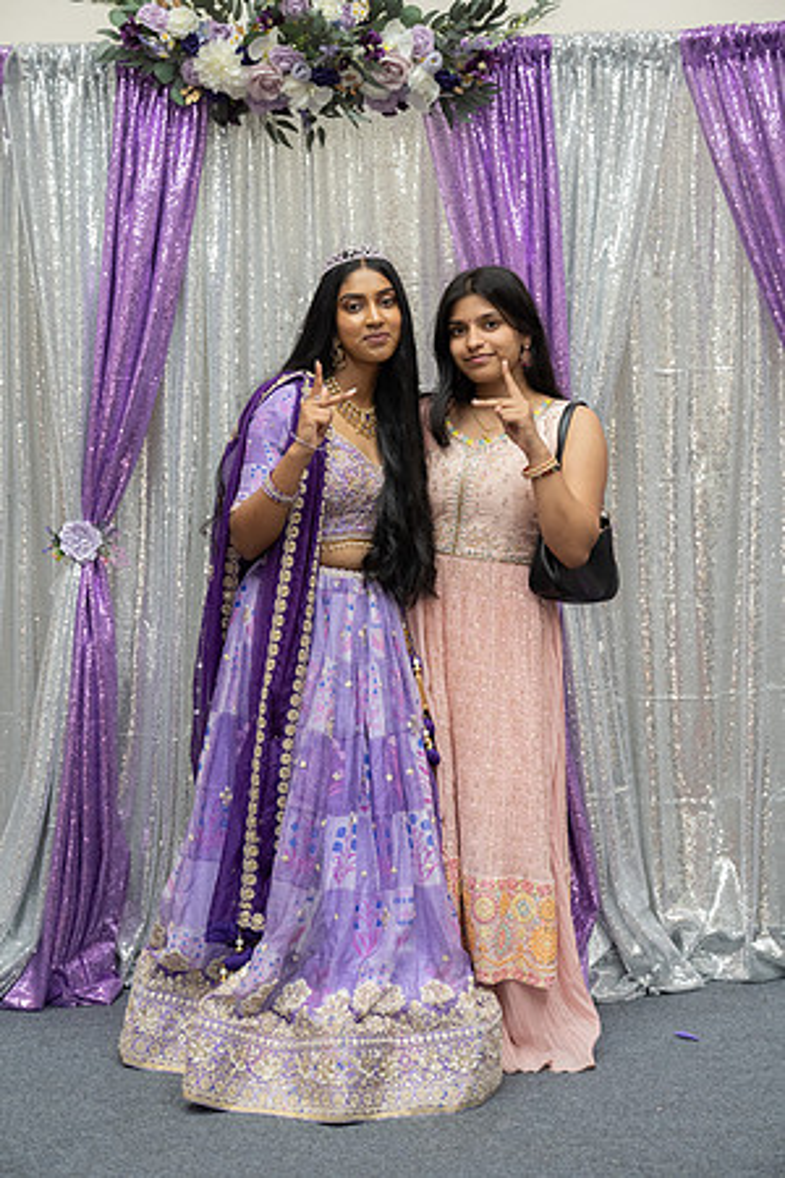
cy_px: 589
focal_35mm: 58
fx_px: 1897
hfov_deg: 23.4
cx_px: 392
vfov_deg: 34.5
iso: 1000
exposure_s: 1/160
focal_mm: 58
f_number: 4
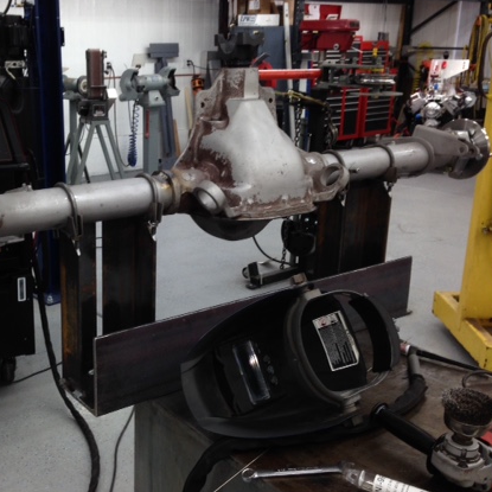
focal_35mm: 45
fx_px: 724
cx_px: 159
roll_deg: +0.0
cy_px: 228
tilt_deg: -14.9
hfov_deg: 37.1
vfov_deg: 37.5
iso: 50
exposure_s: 1/42
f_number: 2.4
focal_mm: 4.12
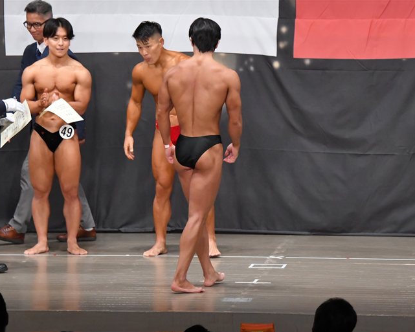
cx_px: 244
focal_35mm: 212
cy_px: 166
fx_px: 2604
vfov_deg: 7.3
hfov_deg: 9.1
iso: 6400
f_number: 5.6
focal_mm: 125
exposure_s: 1/400
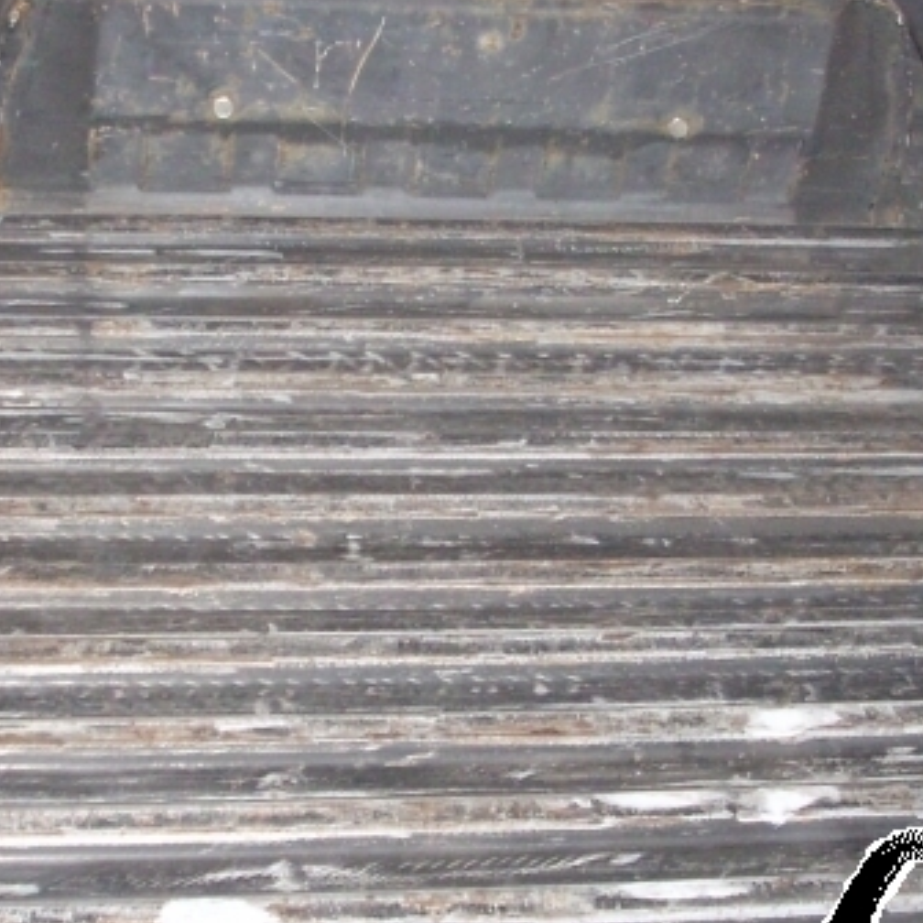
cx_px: 332
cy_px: 394
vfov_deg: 23.7
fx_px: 2202
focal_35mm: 73
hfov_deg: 23.6
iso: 400
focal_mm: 6.2
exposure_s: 1/60
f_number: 2.8
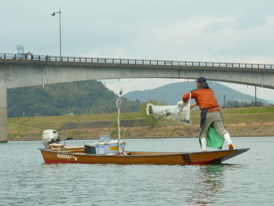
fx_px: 1187
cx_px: 137
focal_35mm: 150
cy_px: 103
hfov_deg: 13.2
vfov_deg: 9.9
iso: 125
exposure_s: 1/320
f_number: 4.2
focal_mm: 13.7
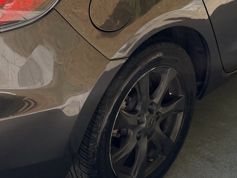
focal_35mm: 78
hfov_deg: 24.9
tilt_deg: -16.7
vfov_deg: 17.7
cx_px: 77
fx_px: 534
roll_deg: +0.7
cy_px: -55
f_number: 1.78
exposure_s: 1/2000
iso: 100
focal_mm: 6.76
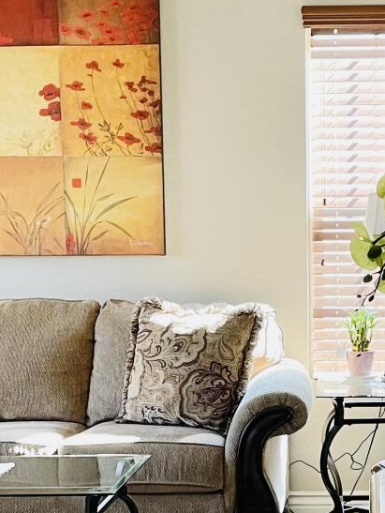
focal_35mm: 95
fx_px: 1407
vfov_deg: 20.5
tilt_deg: -6.6
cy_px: 388
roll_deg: +0.8
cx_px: 319
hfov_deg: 15.5
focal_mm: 4.2
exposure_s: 1/60
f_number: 1.6
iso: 125
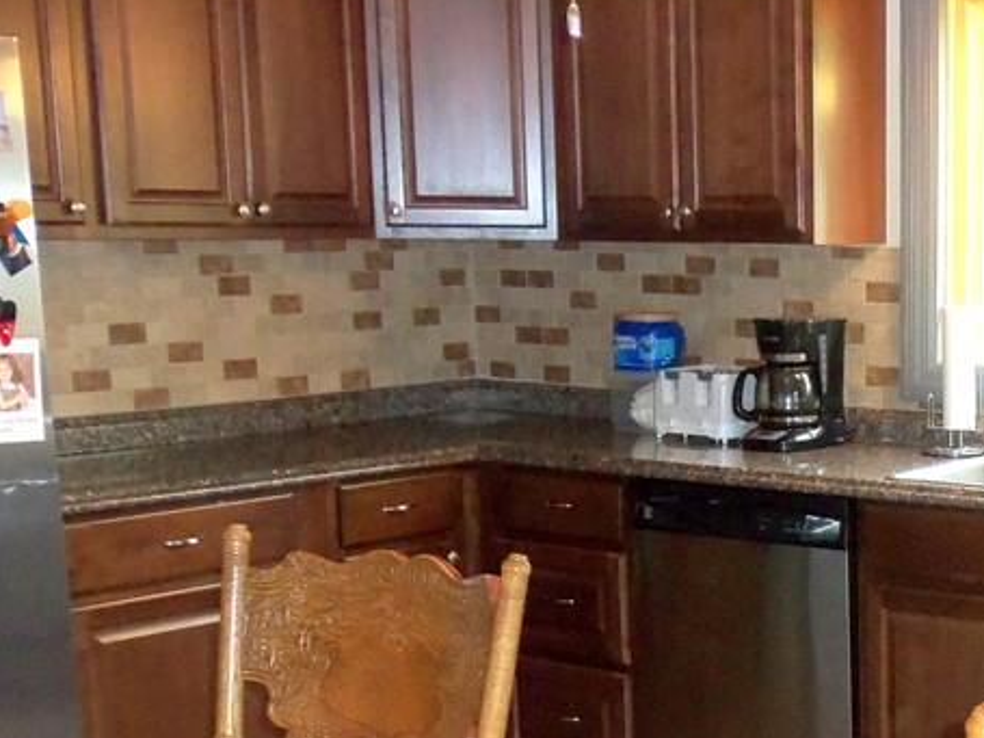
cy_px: 634
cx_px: 965
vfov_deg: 22.8
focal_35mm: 63
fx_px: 1790
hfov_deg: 28.9
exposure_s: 1/60
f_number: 3.3
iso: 250
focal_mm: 5.1
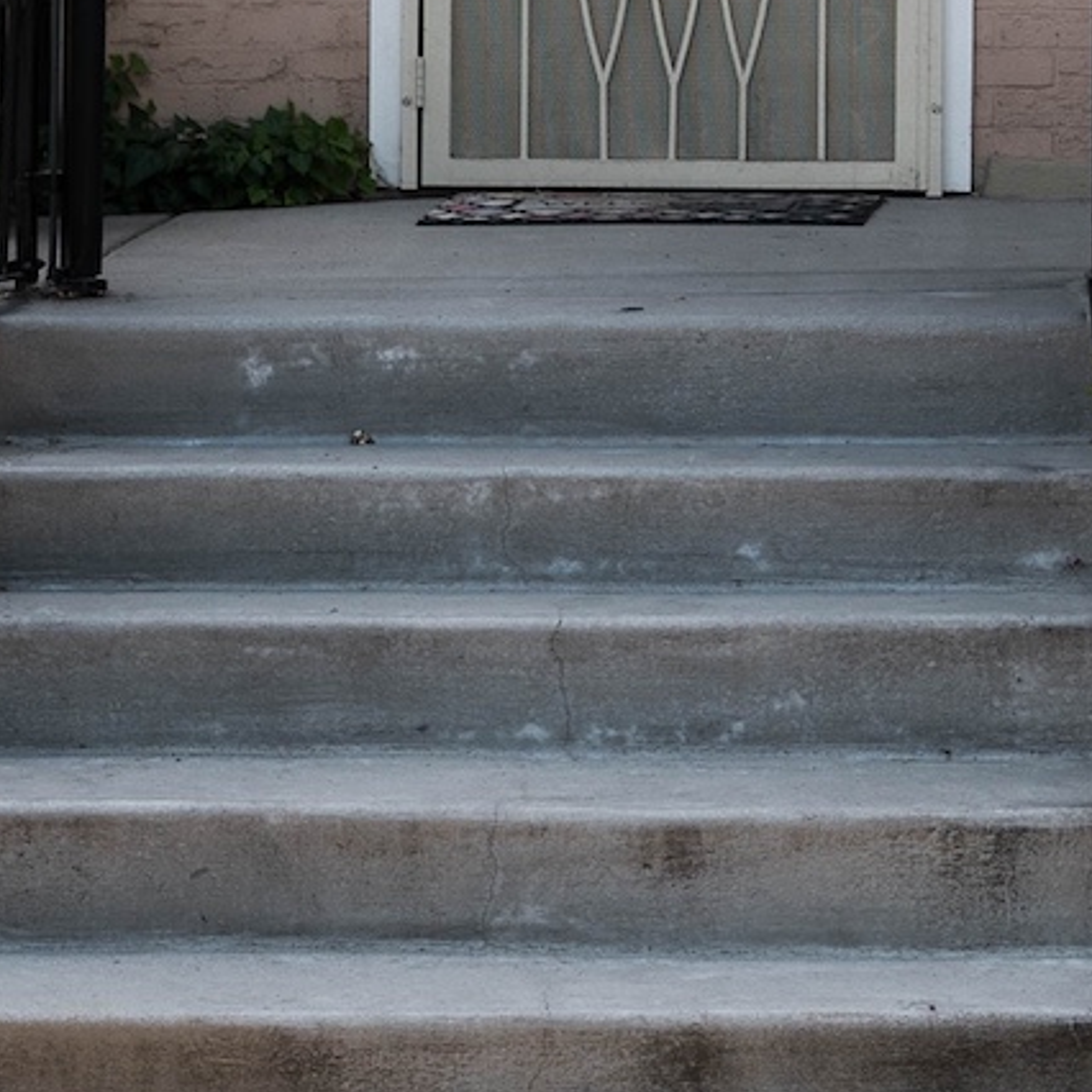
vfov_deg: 11.6
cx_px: 833
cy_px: -27
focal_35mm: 149
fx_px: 5319
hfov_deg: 11.7
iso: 100
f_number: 7.1
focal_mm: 29.2
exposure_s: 1/250
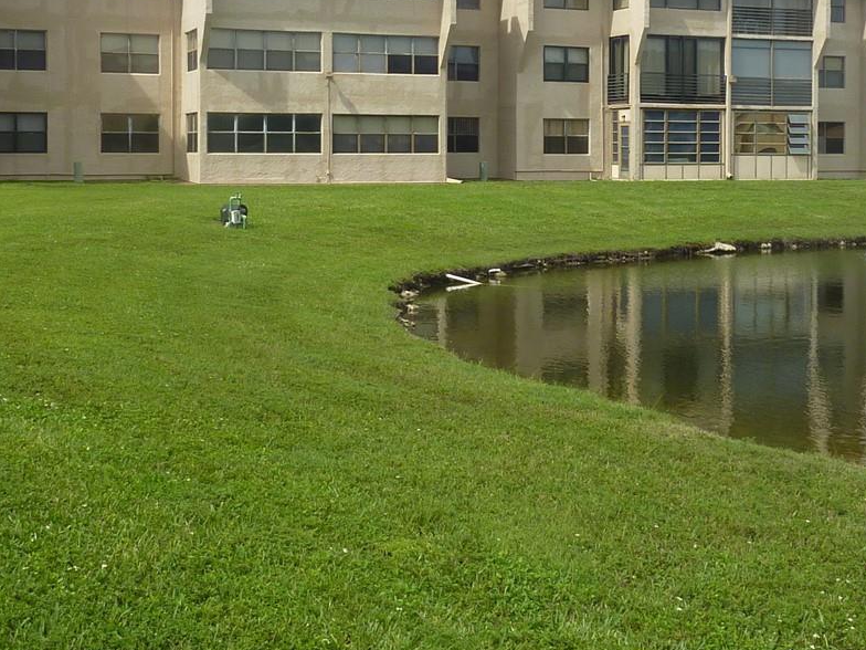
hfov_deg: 37.5
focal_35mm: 51
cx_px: 475
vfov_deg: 28.2
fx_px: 1276
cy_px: 171
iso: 80
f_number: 4.5
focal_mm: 4.1
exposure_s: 1/500
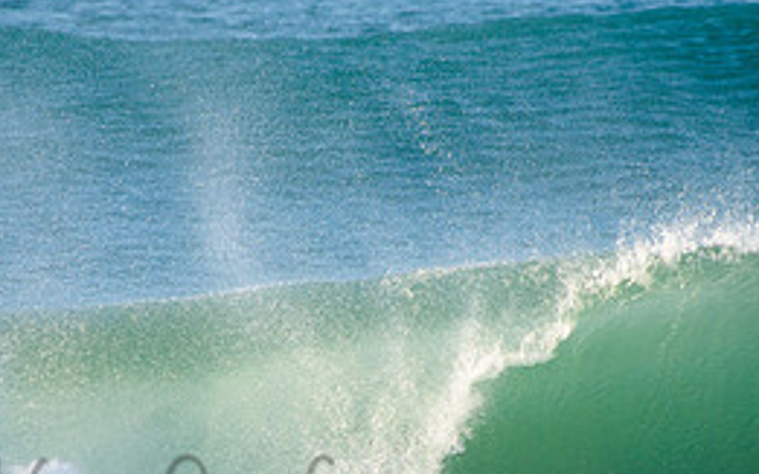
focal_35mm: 1134
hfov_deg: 1.9
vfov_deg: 1.2
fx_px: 23452
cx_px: 291
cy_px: 475
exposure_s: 1/1600
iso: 250
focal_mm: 500
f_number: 5.6
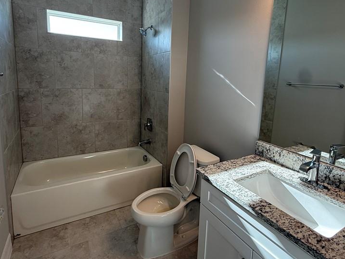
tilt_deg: -7.7
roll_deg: -2.1
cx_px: 166
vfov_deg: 65.4
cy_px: 104
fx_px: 199
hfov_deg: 81.7
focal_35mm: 20
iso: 80
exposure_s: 1/120
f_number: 2.2
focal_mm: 2.22
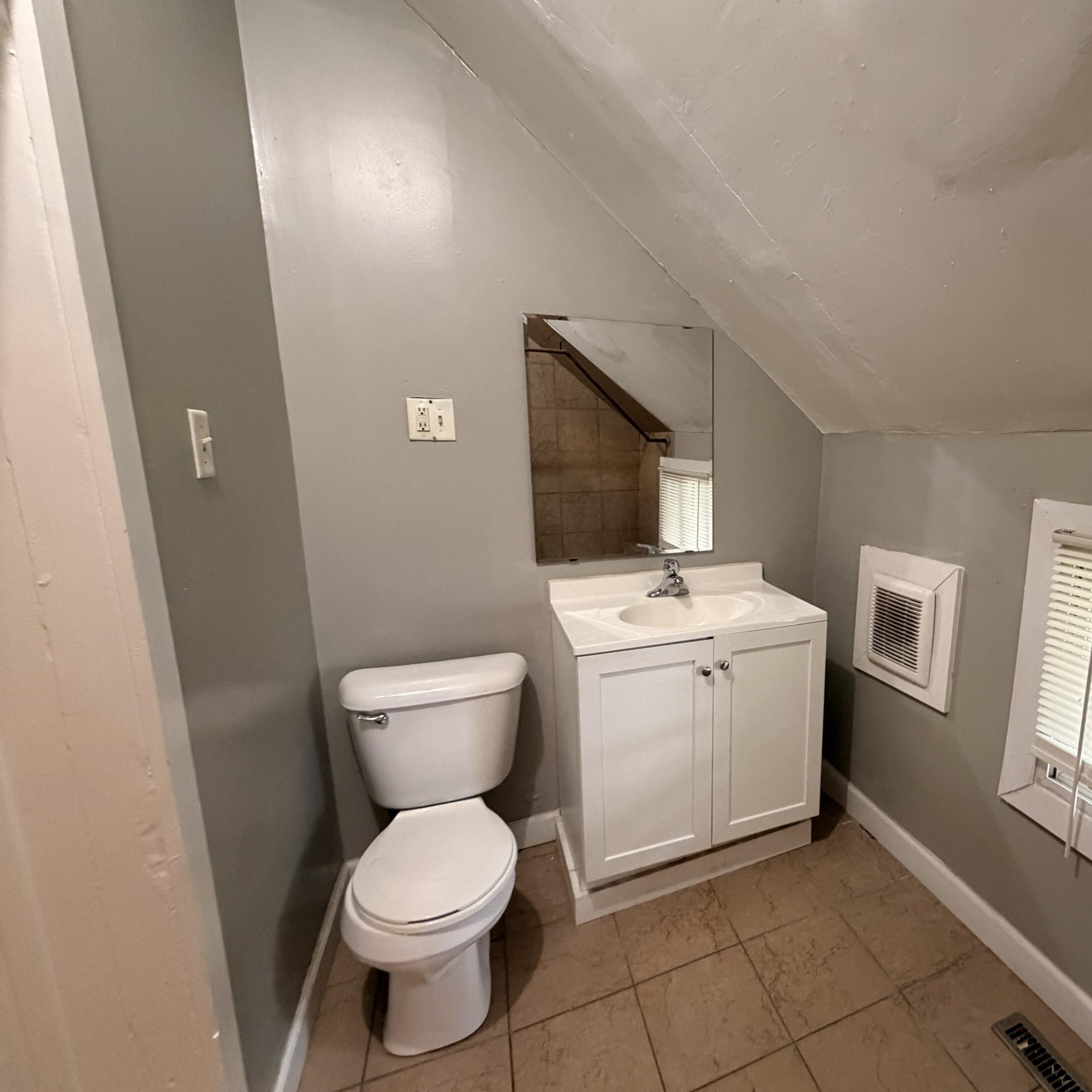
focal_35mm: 17
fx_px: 607
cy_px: 548
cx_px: 738
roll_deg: +0.2
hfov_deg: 80.9
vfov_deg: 84.0
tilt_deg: -9.9
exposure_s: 1/60
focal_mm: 2.22
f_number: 2.2
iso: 640
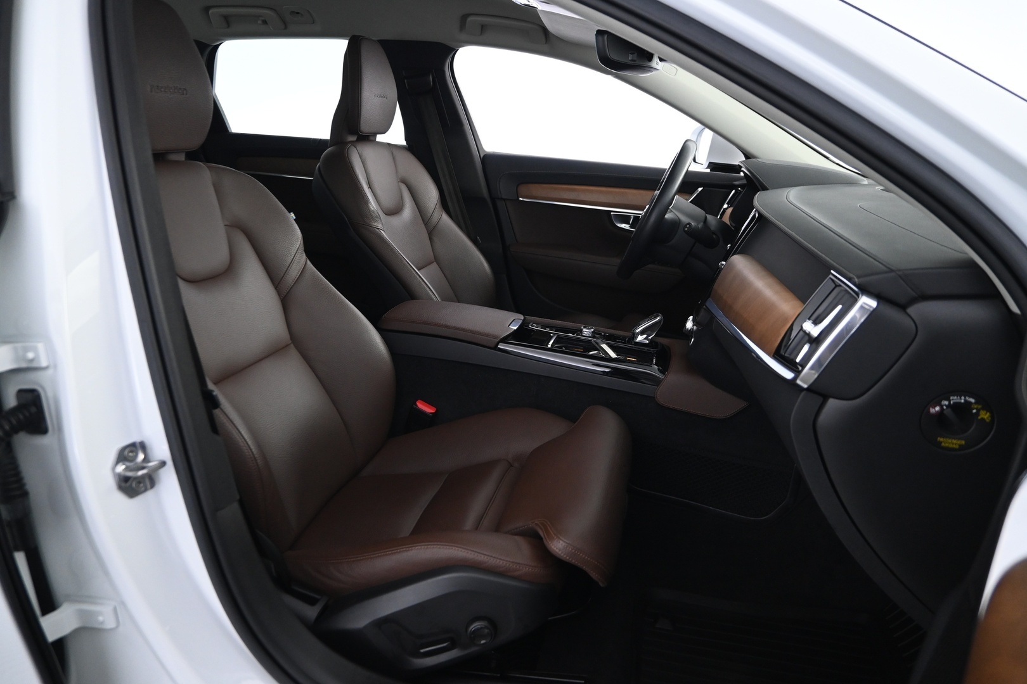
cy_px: 342
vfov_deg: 53.1
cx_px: 514
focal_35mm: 24
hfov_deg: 73.7
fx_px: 685
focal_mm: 16
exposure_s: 1/20
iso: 1600
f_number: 3.5
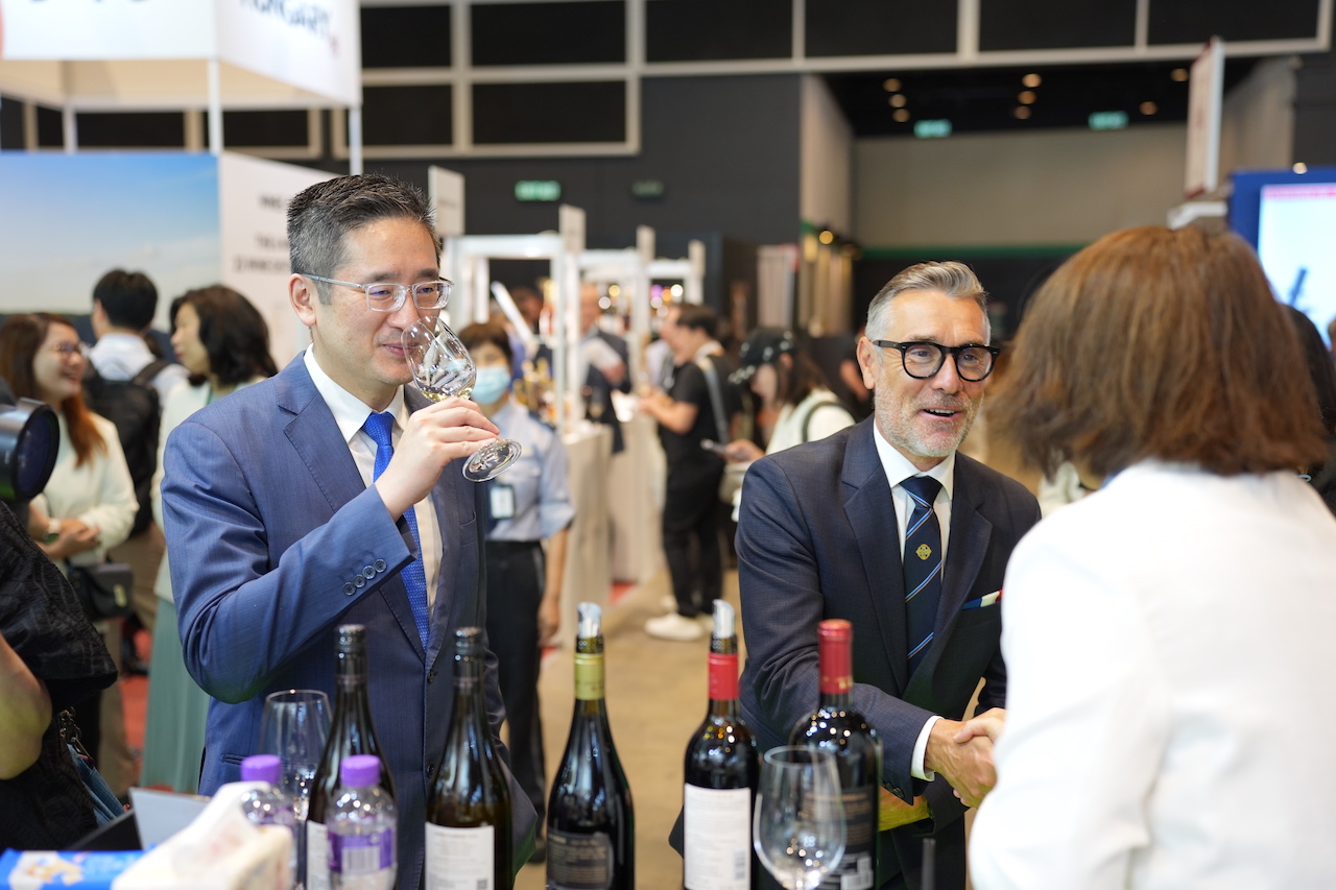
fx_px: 1633
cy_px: 445
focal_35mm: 44
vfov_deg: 30.5
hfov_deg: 44.5
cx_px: 668
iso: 800
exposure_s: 1/160
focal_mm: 44
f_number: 2.5
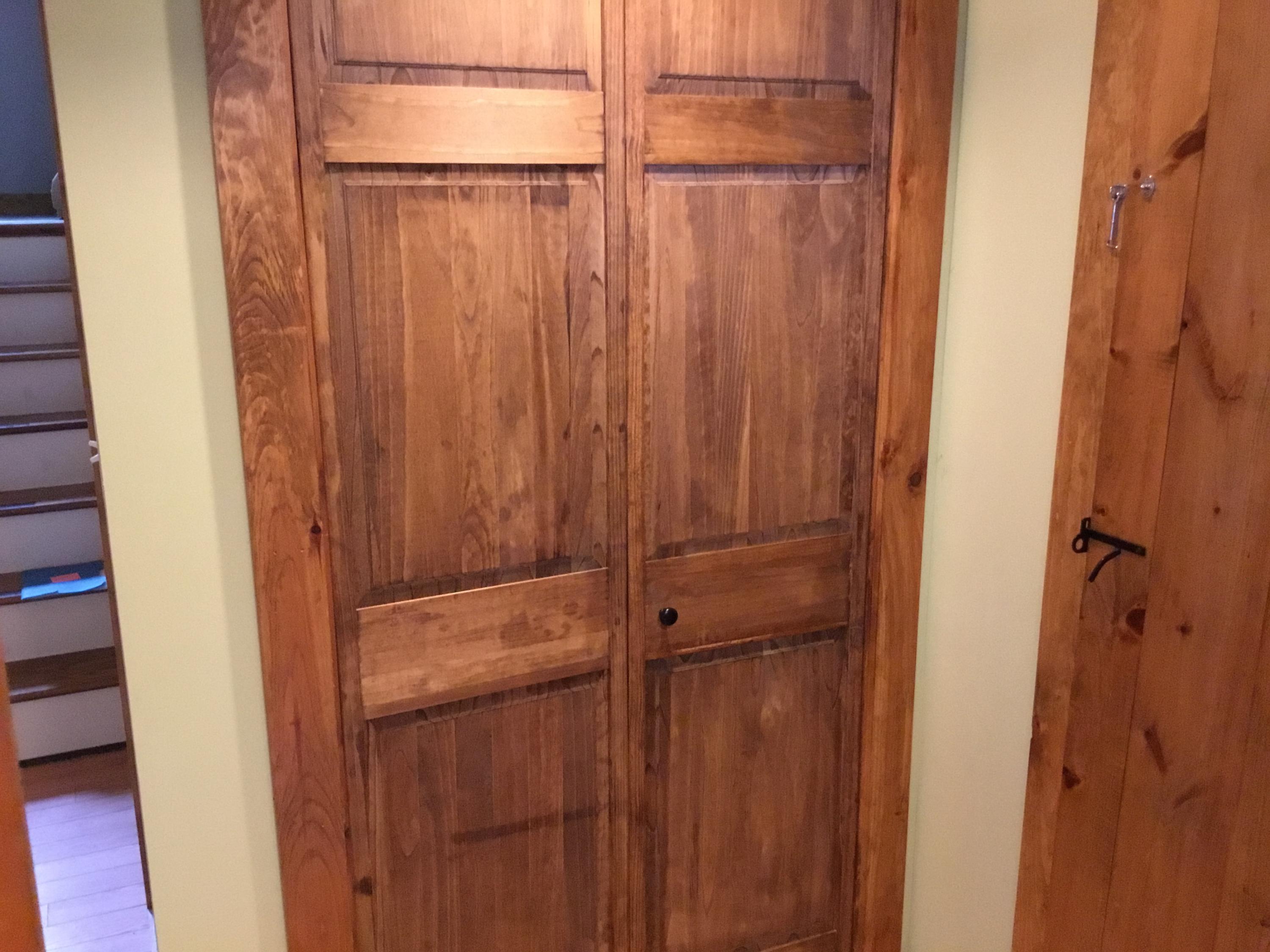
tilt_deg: -16.7
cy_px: 476
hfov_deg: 58.4
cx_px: 635
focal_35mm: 31
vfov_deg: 45.4
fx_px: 1137
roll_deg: +0.9
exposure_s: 1/15
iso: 320
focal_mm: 3.3
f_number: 2.4
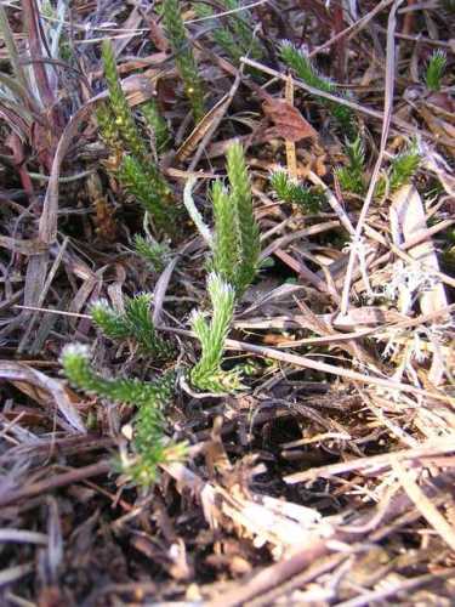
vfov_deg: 31.2
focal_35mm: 62
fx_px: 1087
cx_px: 228
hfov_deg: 23.7
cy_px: 304
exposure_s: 1/44.1
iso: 100
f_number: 3.4
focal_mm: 8.1
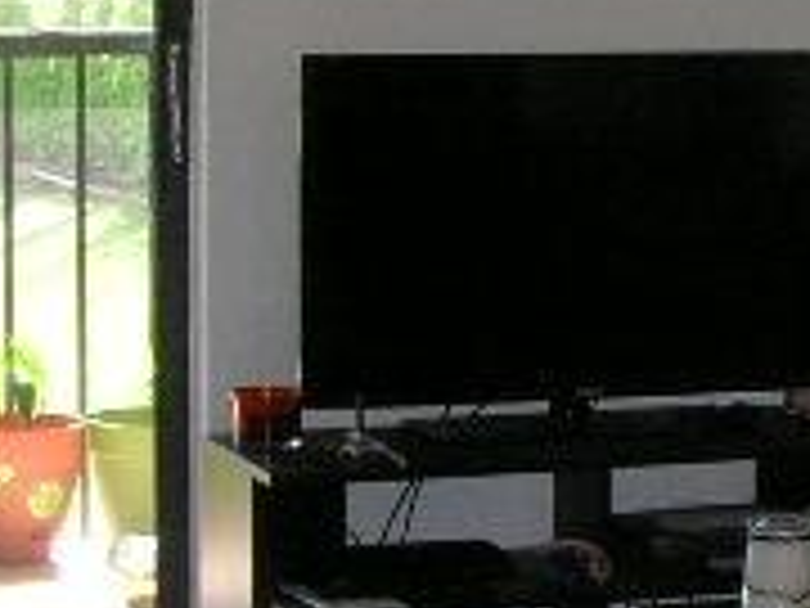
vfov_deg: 9.9
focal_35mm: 149
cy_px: 153
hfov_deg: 12.5
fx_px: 3487
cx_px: 1256
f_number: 3.1
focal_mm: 7
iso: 113
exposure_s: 1/60.1
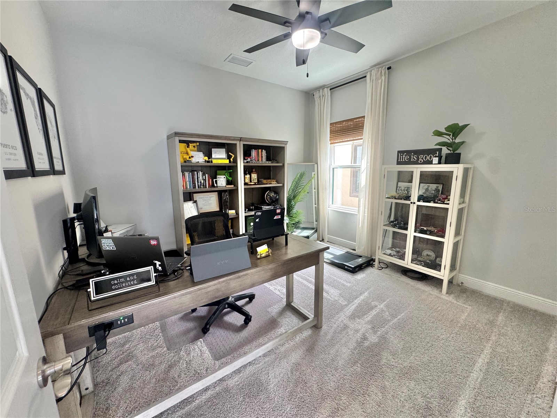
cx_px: 278
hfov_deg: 102.1
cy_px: 209
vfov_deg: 85.7
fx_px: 225
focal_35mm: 14
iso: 160
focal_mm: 2.22
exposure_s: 1/120
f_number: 2.2
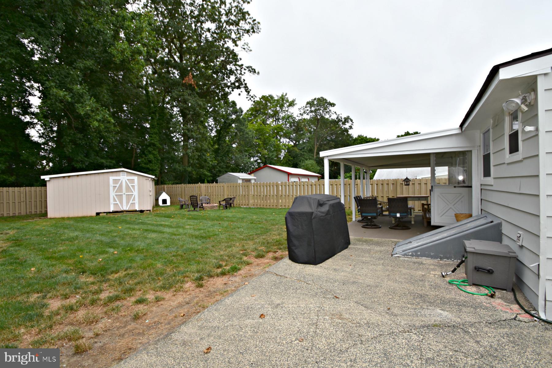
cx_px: 276
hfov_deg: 100.4
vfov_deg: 77.3
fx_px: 230
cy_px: 184
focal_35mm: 15
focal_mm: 10
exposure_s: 1/160
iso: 100
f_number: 6.3
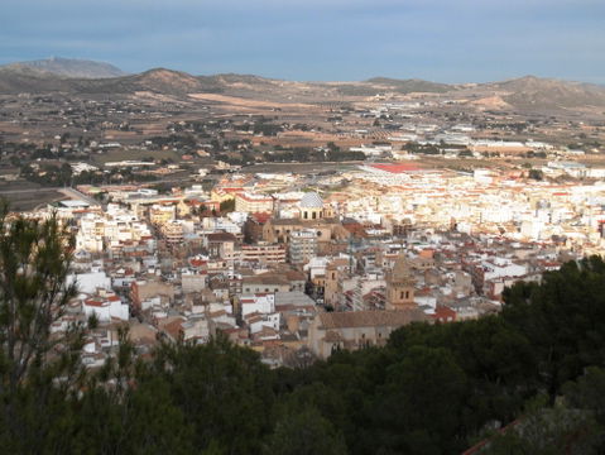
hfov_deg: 38.2
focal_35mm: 50
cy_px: 228
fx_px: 875
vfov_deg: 29.1
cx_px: 302
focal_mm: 8.2
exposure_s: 1/350
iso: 80
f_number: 3.8
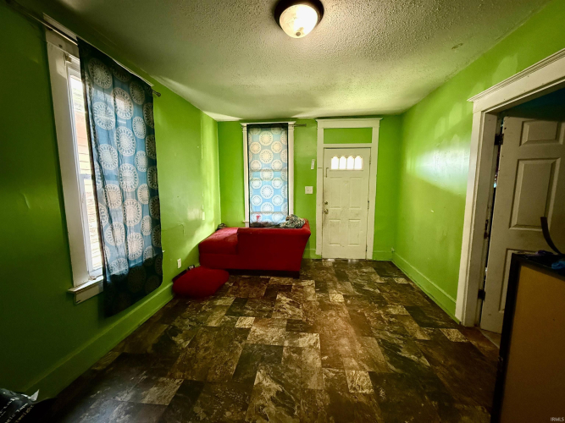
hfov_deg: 102.1
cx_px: 282
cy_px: 212
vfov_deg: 85.7
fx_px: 228
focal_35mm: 14
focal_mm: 2.22
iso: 1000
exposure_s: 1/60
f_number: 2.2
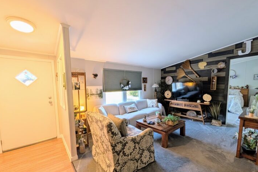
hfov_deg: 104.2
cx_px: 131
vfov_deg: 81.0
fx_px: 100
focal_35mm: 14
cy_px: 95
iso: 53
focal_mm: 2.02
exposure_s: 1/85.5
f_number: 1.7
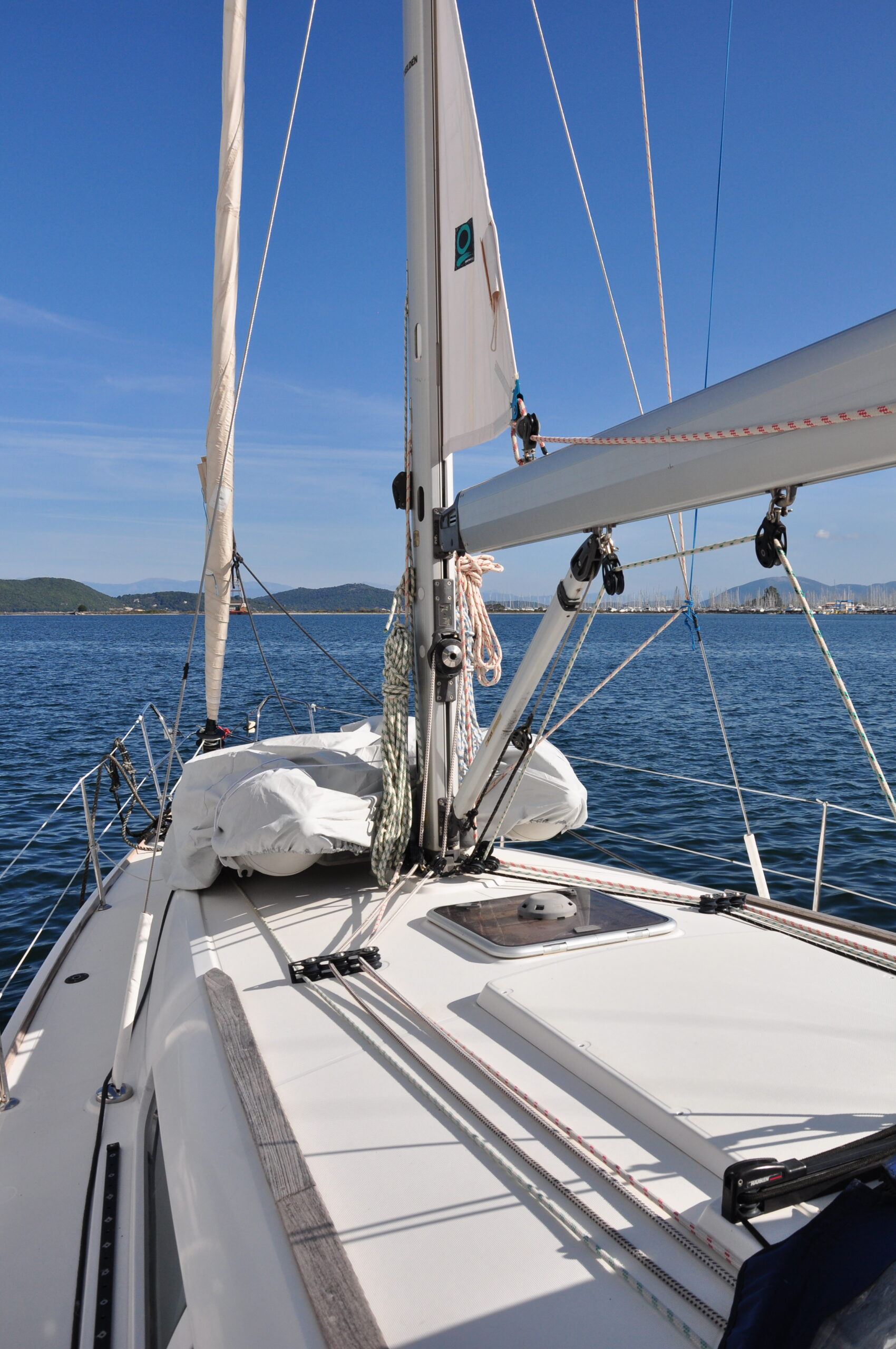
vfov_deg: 67.4
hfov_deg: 47.8
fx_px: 1011
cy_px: 674
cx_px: 448
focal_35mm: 27
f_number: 9
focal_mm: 18
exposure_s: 1/1250
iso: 320
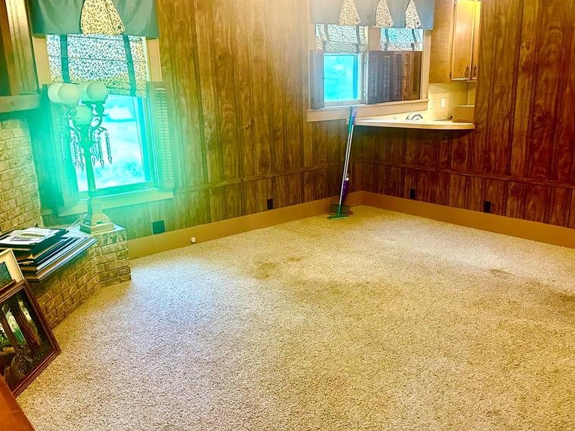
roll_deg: +1.4
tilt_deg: -15.6
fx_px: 532
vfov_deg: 44.2
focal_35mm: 32
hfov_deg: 56.8
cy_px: 224
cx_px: 291
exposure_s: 1/60
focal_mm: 6.86
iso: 640
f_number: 1.78
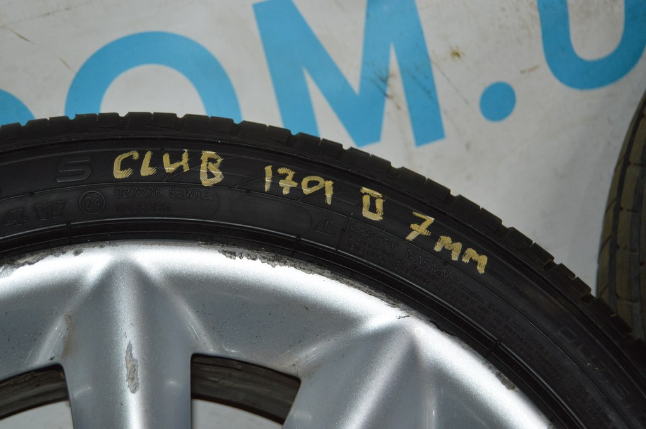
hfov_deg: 27.0
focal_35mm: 75
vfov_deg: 18.2
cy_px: 214
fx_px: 1345
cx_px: 323
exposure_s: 1/60
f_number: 5.6
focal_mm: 50
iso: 900
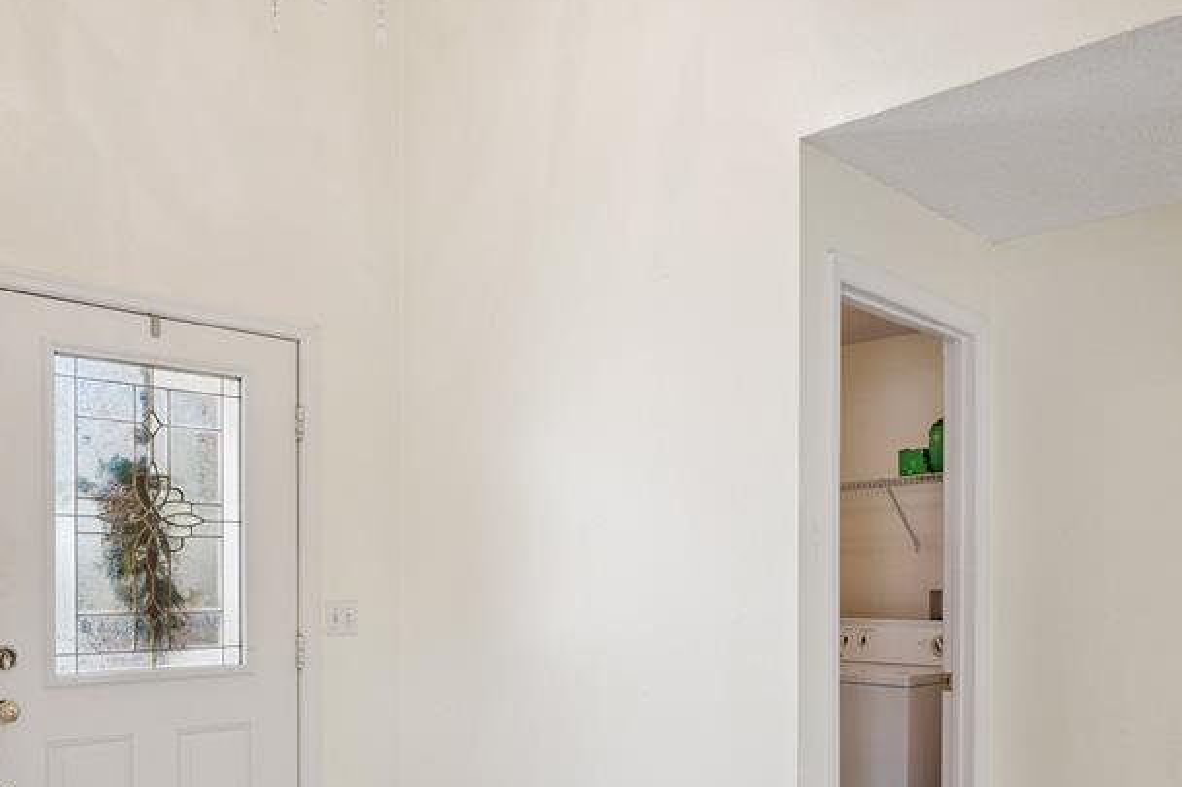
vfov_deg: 39.1
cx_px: 669
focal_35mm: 33
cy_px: 587
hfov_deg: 57.3
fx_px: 1078
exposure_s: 1/6
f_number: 9
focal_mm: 19.5
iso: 200
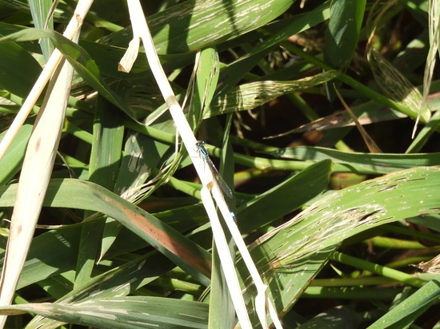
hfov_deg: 1.7
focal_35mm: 1164
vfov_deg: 1.3
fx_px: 14789
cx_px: 213
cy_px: 158
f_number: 6.3
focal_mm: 178
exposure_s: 1/250
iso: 100
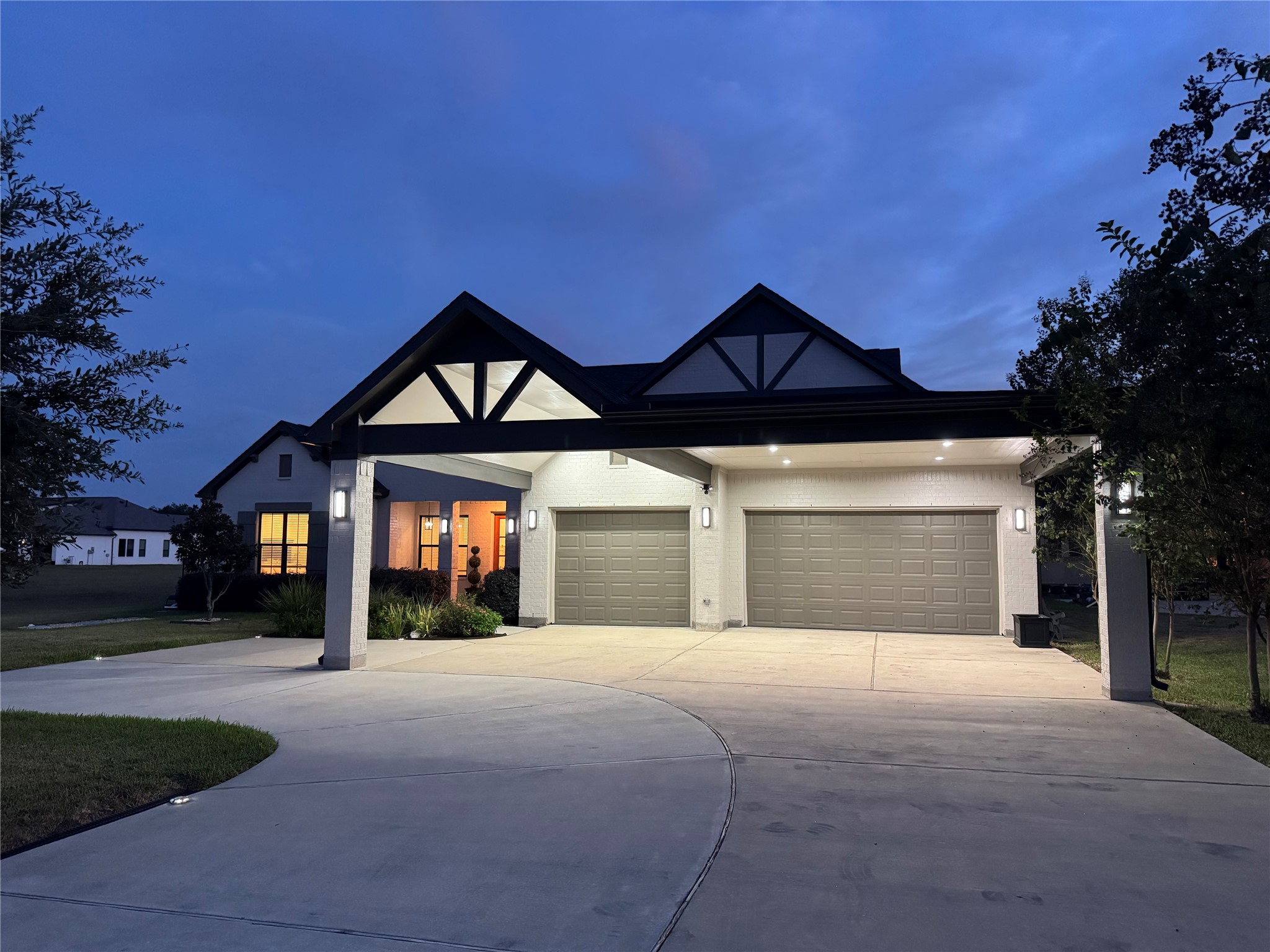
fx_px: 881
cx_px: 635
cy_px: 476
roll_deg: -0.2
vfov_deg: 56.8
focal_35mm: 24
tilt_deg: +4.4
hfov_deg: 71.6
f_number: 1.78
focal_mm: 6.76
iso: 800
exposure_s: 1/59
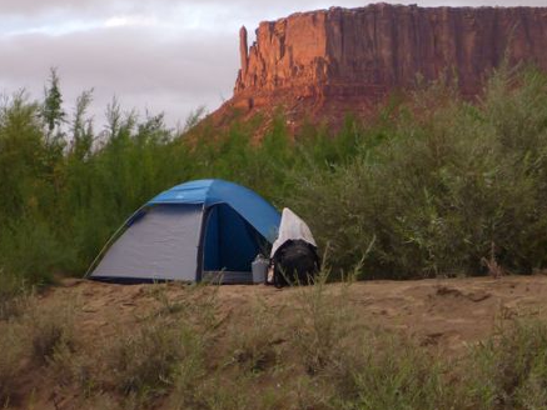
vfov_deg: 17.3
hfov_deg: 23.0
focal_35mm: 85
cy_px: 146
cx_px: 254
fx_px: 1344
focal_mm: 10.4
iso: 250
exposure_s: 1/50
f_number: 5
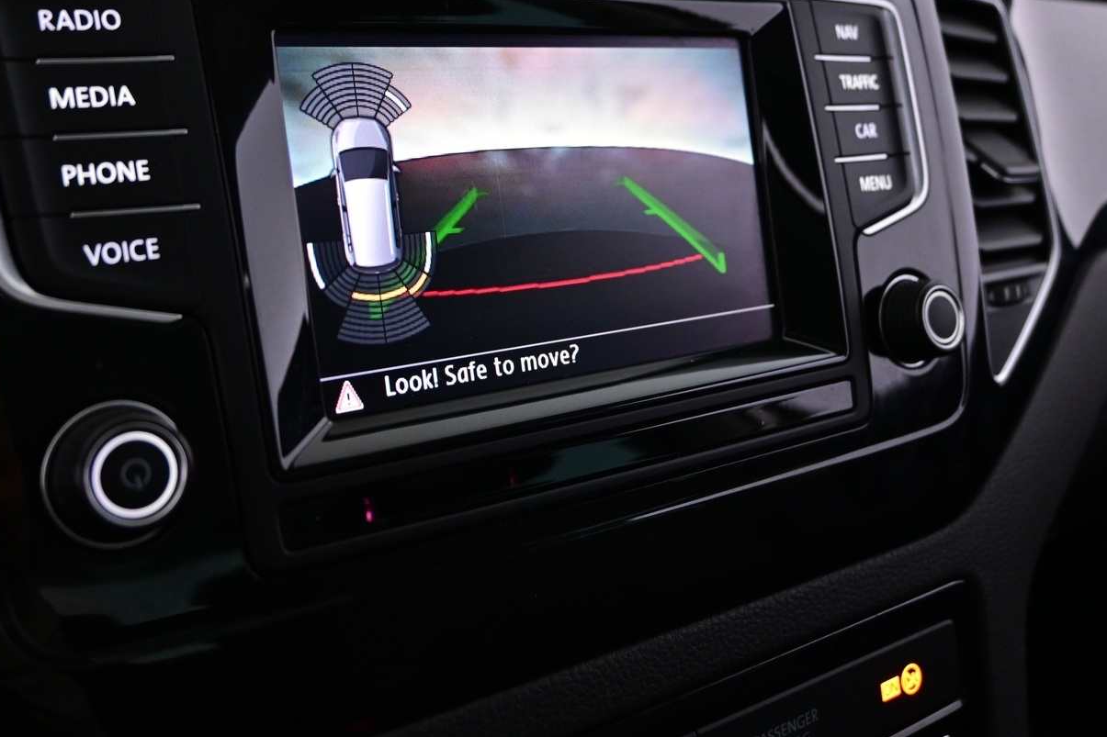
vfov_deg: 33.6
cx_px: 531
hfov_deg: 49.2
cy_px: 243
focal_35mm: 39
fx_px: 1209
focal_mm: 19.5
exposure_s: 1/30
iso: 1400
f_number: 3.8
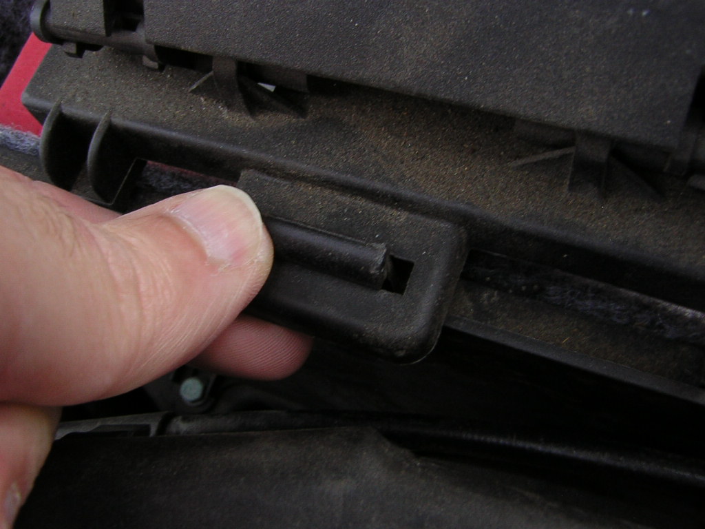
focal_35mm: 36
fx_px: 733
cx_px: 352
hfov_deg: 51.4
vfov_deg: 39.7
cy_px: 264
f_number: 5.2
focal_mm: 4.7
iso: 50
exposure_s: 1/30
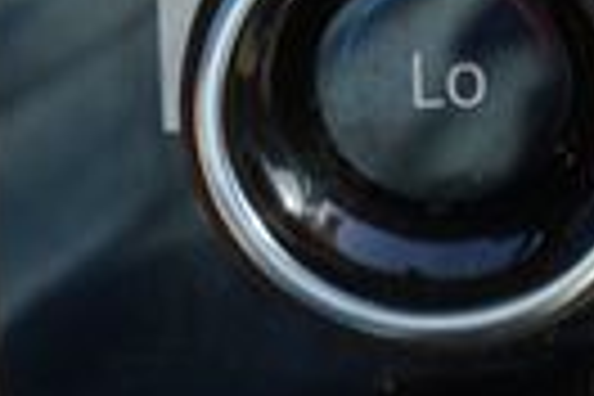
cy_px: -472
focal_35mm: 204
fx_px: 3366
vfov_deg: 6.5
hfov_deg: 9.8
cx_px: 914
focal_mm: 28
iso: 250
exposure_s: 1/160
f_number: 5
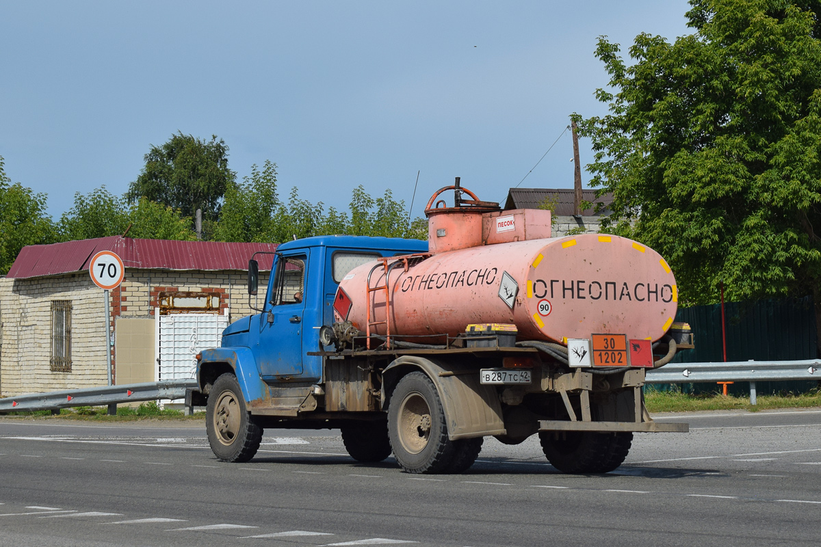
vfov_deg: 16.6
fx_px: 1881
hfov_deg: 24.6
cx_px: 410
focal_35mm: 82
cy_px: 274
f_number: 7.1
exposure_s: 1/1250
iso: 200
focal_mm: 55
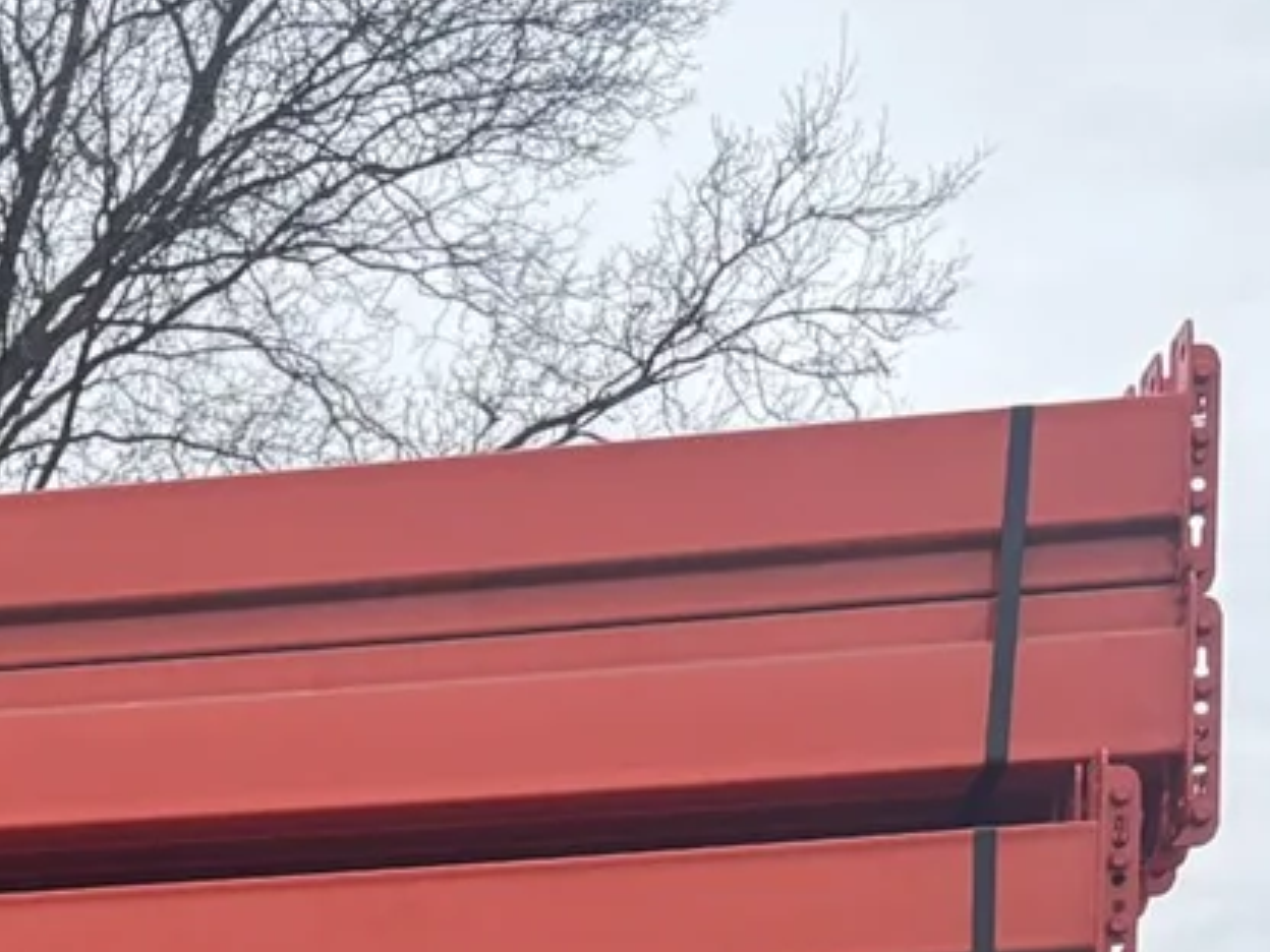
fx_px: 4586
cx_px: -1038
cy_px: 2206
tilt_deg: +2.5
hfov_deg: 14.0
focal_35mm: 125
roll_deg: +0.6
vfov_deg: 10.4
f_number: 1.6
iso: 50
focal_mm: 5.96
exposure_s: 1/872
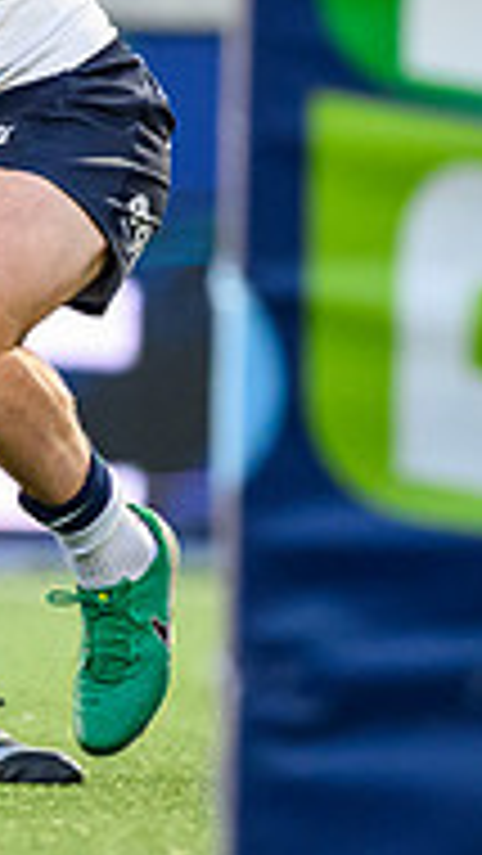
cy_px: 170
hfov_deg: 0.7
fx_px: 42201
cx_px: -168
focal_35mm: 1859
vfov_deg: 1.2
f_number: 3.5
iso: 4000
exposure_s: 1/1600
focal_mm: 400
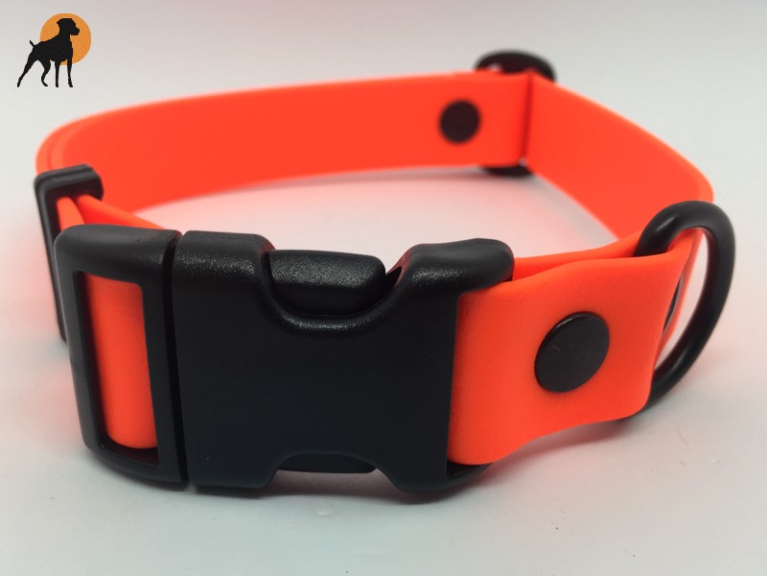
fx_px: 643
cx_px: 384
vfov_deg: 48.2
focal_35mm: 29
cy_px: 288
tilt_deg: -23.5
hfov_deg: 61.7
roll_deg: -3.1
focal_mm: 4.15
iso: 40
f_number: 2.2
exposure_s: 1/100
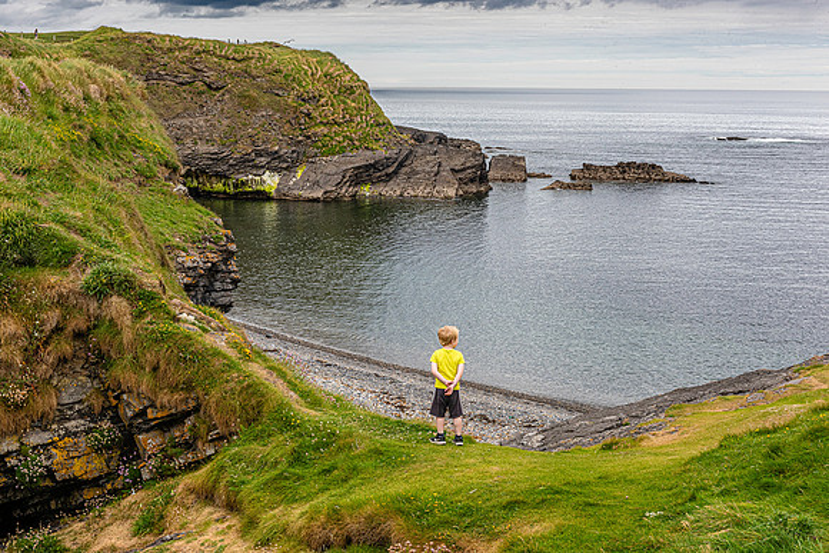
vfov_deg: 24.6
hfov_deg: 36.2
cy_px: 276
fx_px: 1267
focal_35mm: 55
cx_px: 414
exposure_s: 1/80
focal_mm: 55
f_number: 18
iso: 320
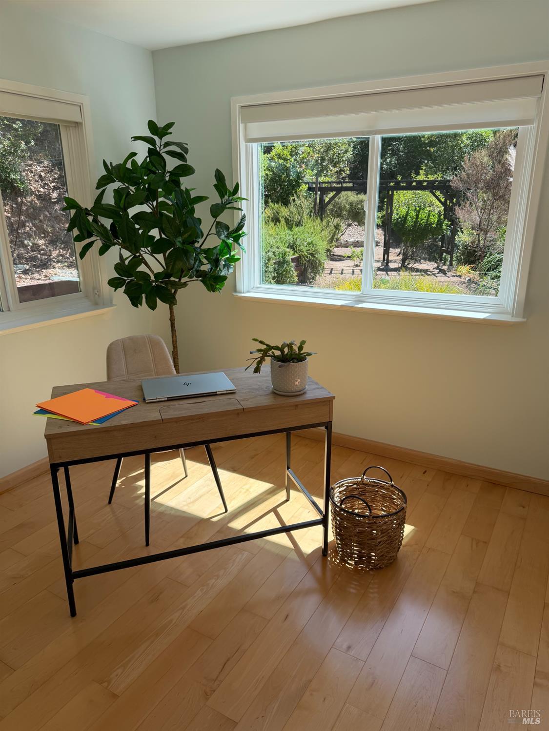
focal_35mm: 24
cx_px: 274
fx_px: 507
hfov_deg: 56.8
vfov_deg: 71.6
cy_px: 366
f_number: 1.78
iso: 100
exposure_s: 1/1106
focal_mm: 6.76
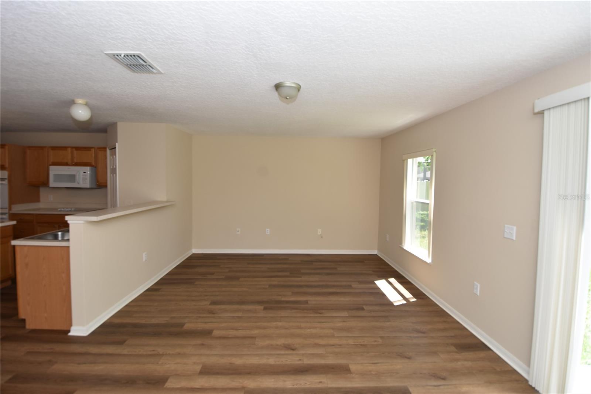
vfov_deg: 77.3
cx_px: 296
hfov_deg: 100.4
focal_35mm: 15
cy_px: 197
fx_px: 246
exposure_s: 1/100
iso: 200
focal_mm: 10
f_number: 5
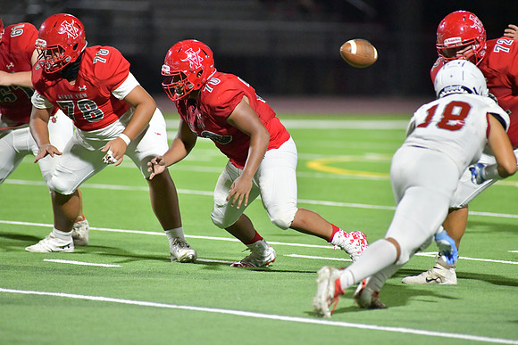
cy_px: 172
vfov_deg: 4.6
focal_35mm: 300
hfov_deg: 6.9
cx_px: 259
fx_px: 4317
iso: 11400
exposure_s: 1/1250
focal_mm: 300
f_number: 4
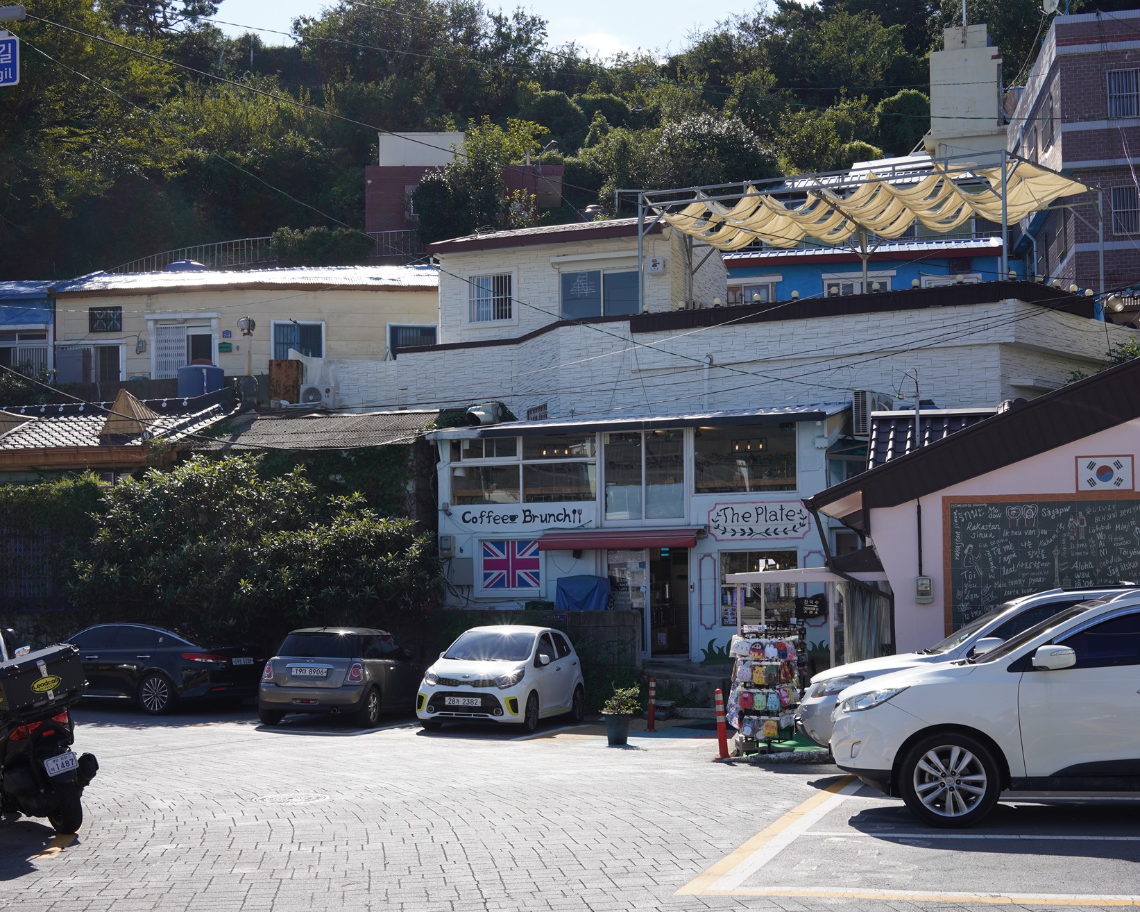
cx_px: 546
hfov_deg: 45.8
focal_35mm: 40
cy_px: 455
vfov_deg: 37.3
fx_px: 1349
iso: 100
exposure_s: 1/125
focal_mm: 35
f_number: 10
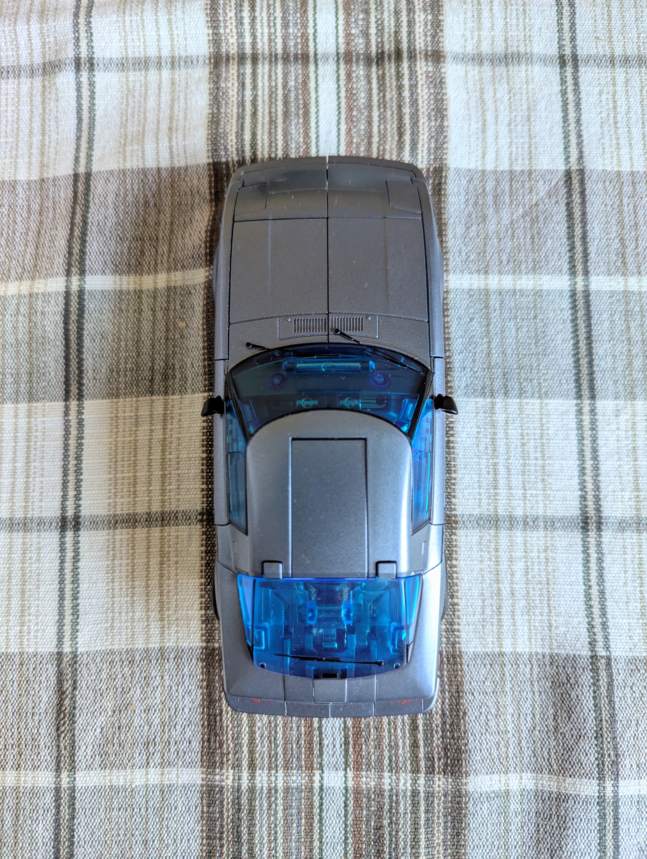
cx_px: 324
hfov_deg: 56.9
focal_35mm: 24
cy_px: 430
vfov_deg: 71.5
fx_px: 597
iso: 564
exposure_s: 1/118
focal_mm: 6.81
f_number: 1.85
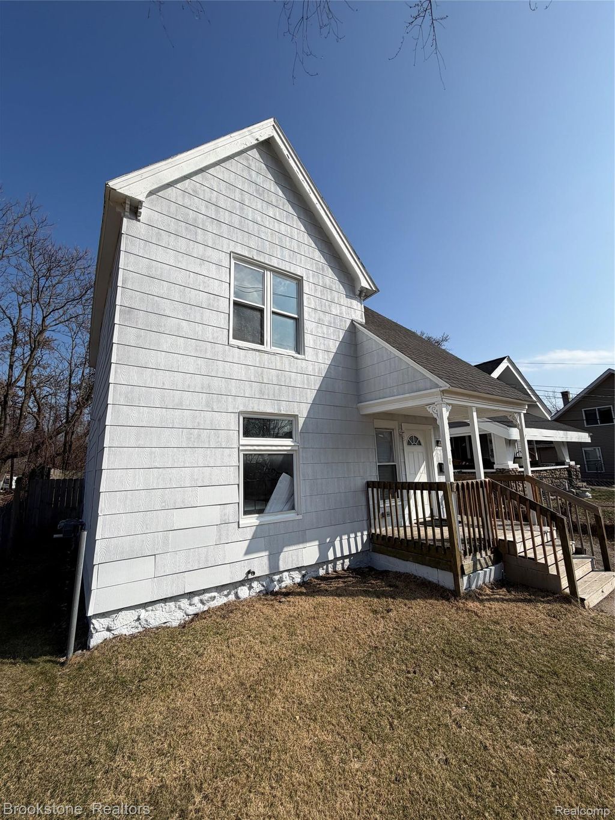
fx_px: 332
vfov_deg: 102.1
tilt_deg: +11.0
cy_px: 410
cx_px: 308
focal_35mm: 14
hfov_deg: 85.7
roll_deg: +1.0
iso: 20
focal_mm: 2.22
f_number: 2.2
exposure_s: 1/1431
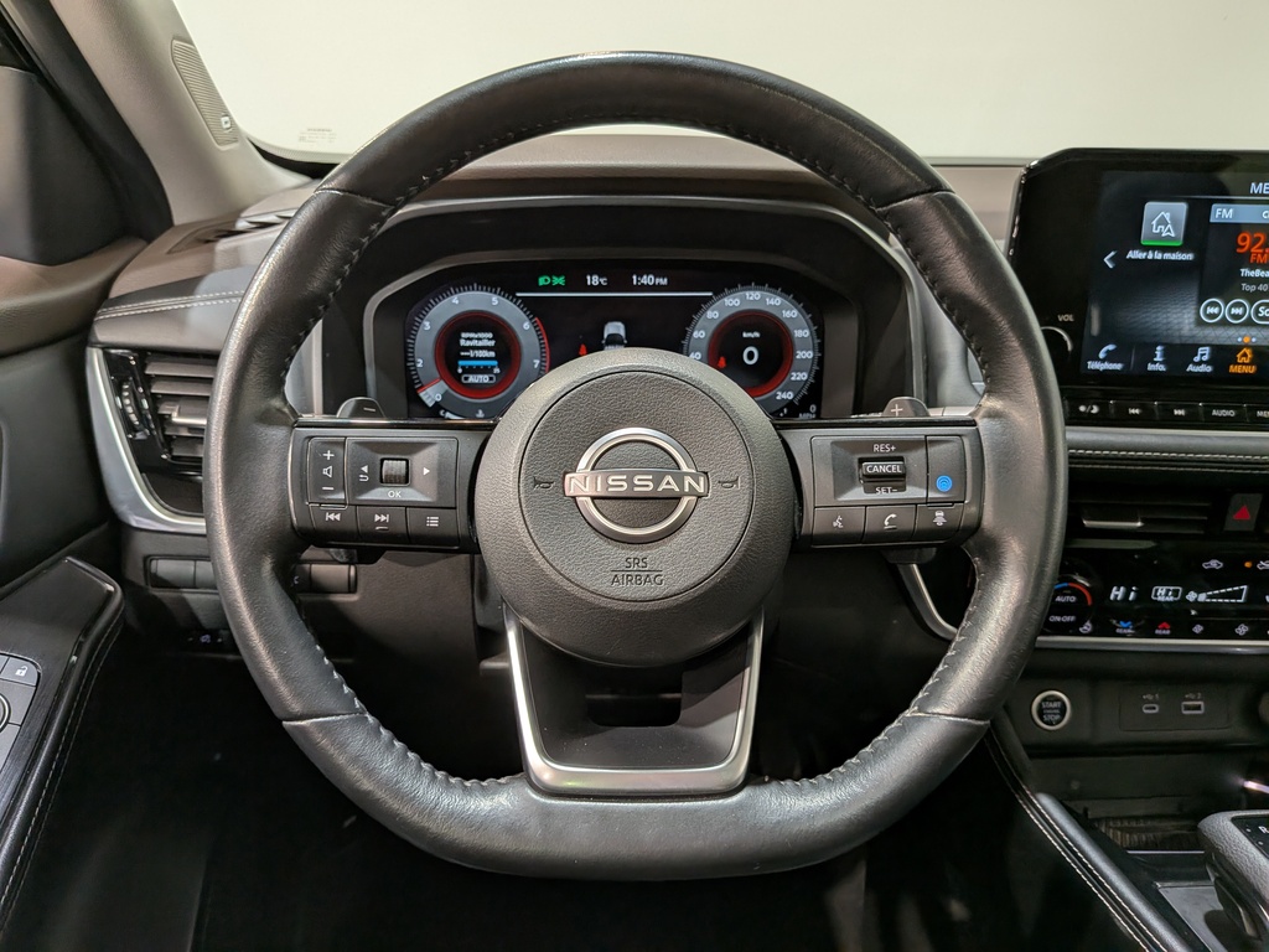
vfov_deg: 56.8
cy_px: 476
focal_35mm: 24
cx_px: 634
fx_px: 880
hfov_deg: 71.6
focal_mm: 4.53
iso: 72
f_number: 1.7
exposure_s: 1/40
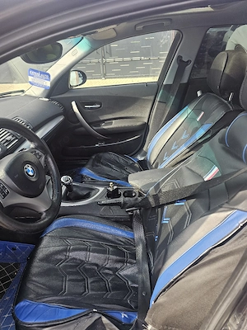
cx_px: 124
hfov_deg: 58.9
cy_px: 165
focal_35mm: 23
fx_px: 219
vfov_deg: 73.9
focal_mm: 6.3
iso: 80
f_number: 1.7
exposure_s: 1/370
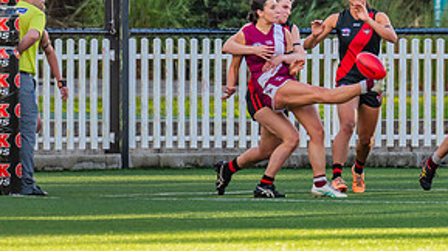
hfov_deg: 2.0
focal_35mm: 1090
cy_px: 49
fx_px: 12938
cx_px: 444
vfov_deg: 1.1
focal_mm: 420
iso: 800
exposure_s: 1/800
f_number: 5.6
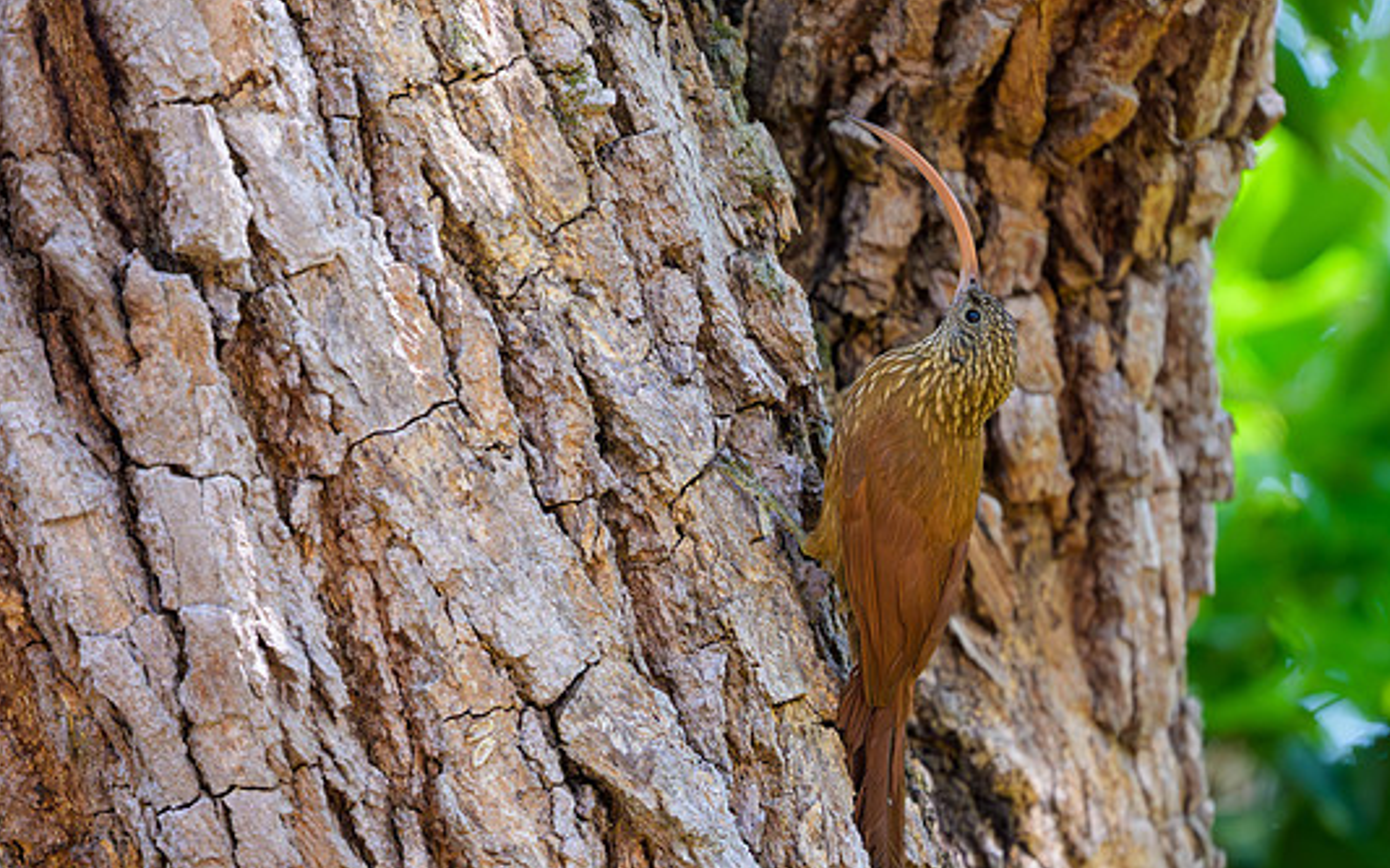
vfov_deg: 1.3
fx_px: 38370
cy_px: 439
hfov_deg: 2.1
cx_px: 636
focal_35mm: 1013
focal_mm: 560
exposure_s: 1/1250
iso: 1250
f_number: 4
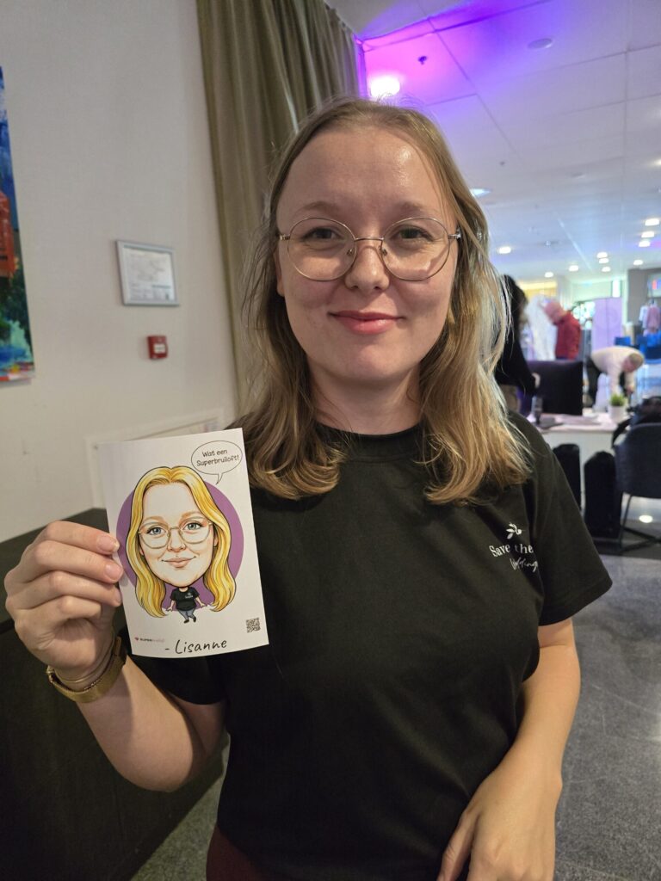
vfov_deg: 73.9
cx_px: 330
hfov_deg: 58.9
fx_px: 586
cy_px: 440
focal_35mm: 23
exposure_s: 1/100
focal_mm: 6.3
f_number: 1.7
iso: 2500
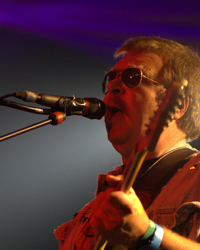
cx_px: 102
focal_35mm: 256
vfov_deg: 7.5
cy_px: 158
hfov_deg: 6.0
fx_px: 1893
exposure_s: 1/160
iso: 3200
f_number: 4.2
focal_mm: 122
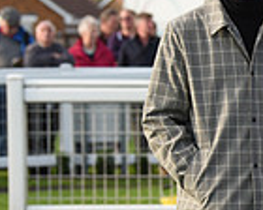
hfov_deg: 4.9
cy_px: 215
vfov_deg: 4.0
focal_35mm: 388
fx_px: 3020
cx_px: 543
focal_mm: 100
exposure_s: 1/1000
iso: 640
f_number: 5.6
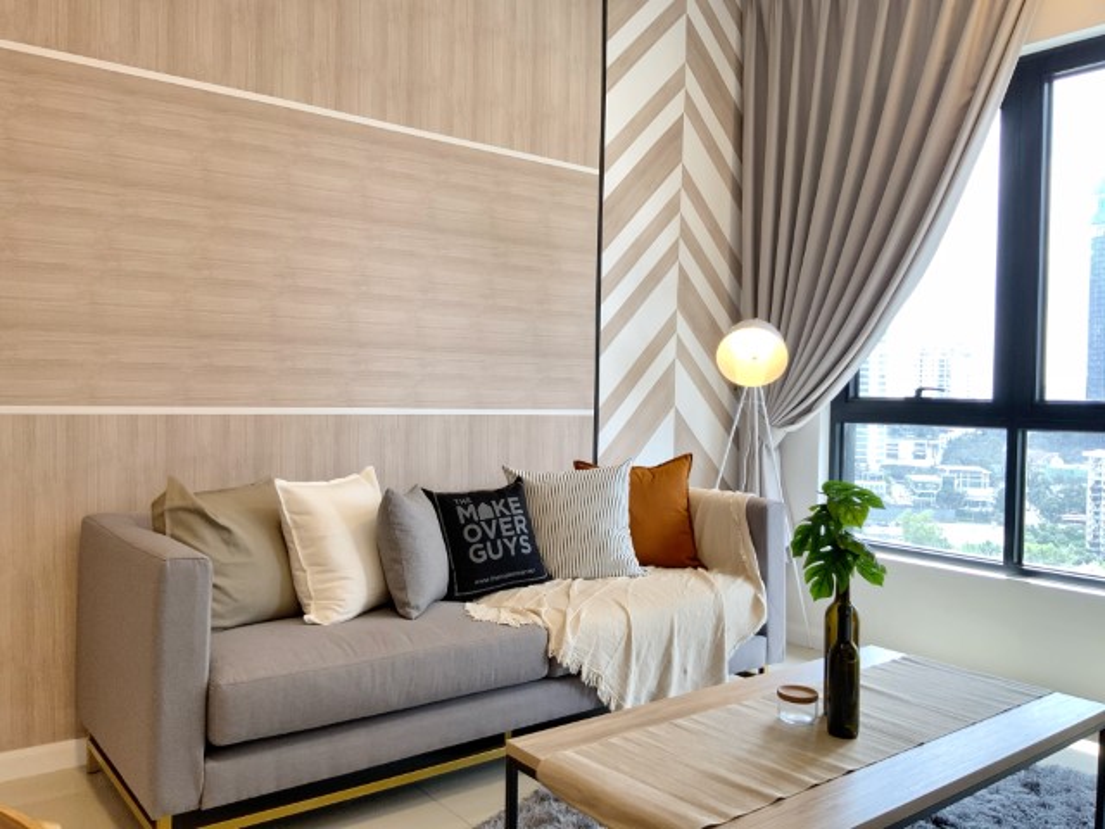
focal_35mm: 29
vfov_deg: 48.2
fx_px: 926
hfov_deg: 61.7
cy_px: 414
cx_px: 552
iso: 40
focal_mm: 3
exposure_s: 1/100
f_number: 1.8
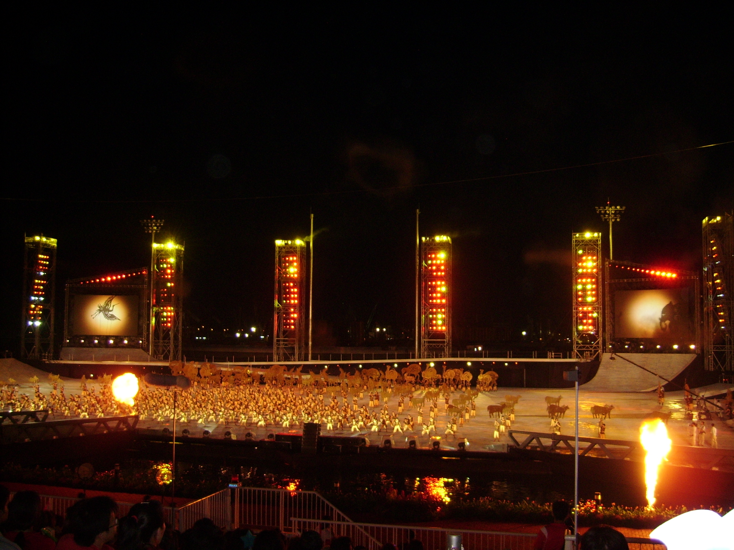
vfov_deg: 40.7
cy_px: 275
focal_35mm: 35
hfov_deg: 52.6
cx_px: 367
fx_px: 742
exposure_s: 1/30
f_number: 2.8
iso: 200
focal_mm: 5.95
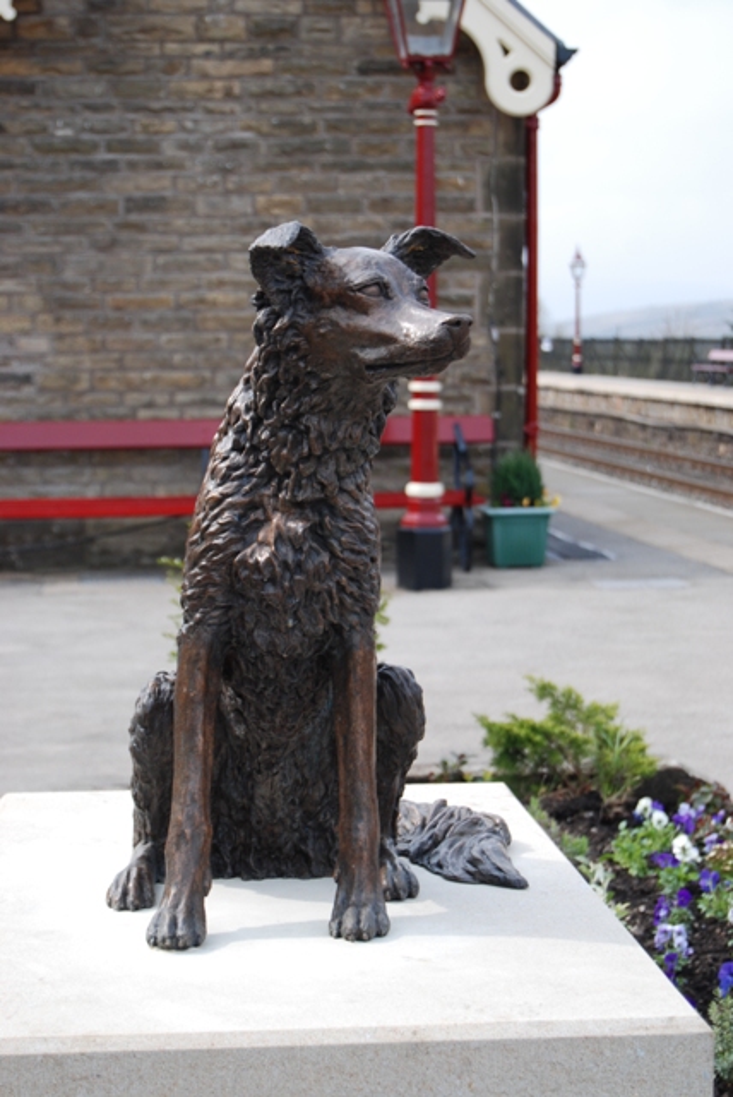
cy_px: 548
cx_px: 366
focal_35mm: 78
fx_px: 2377
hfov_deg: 17.5
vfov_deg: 26.0
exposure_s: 1/400
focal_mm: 52
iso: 200
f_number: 5.6
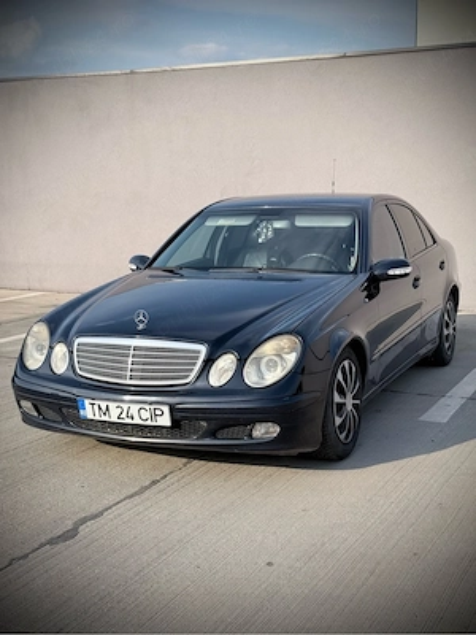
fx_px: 880
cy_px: 318
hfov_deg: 30.3
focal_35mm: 48
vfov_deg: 39.7
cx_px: 238
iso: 64
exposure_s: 1/3378
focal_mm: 6.76
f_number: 1.78
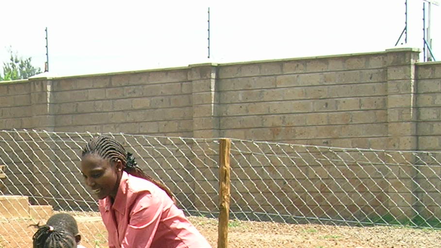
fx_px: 1157
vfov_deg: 11.7
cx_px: 42
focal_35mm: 99
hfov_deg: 21.1
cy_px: 373
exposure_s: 1/133
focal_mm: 6
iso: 50
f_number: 4.9
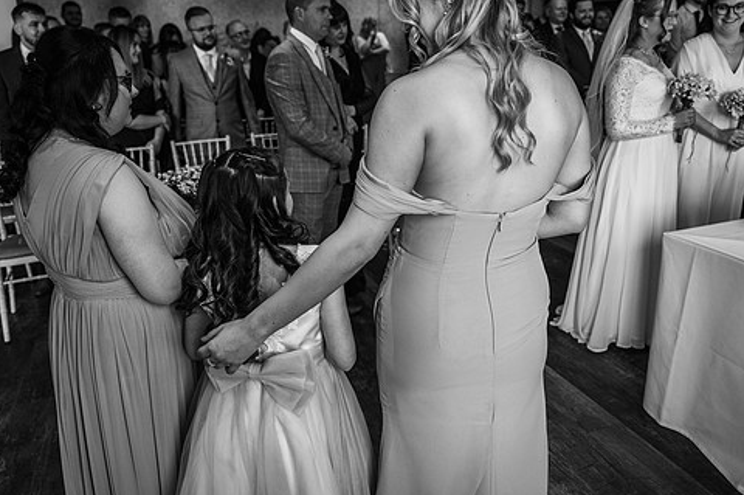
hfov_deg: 63.6
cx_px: 343
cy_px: 206
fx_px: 599
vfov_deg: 44.7
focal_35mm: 29
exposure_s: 1/200
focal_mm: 24
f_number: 2.8
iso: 560
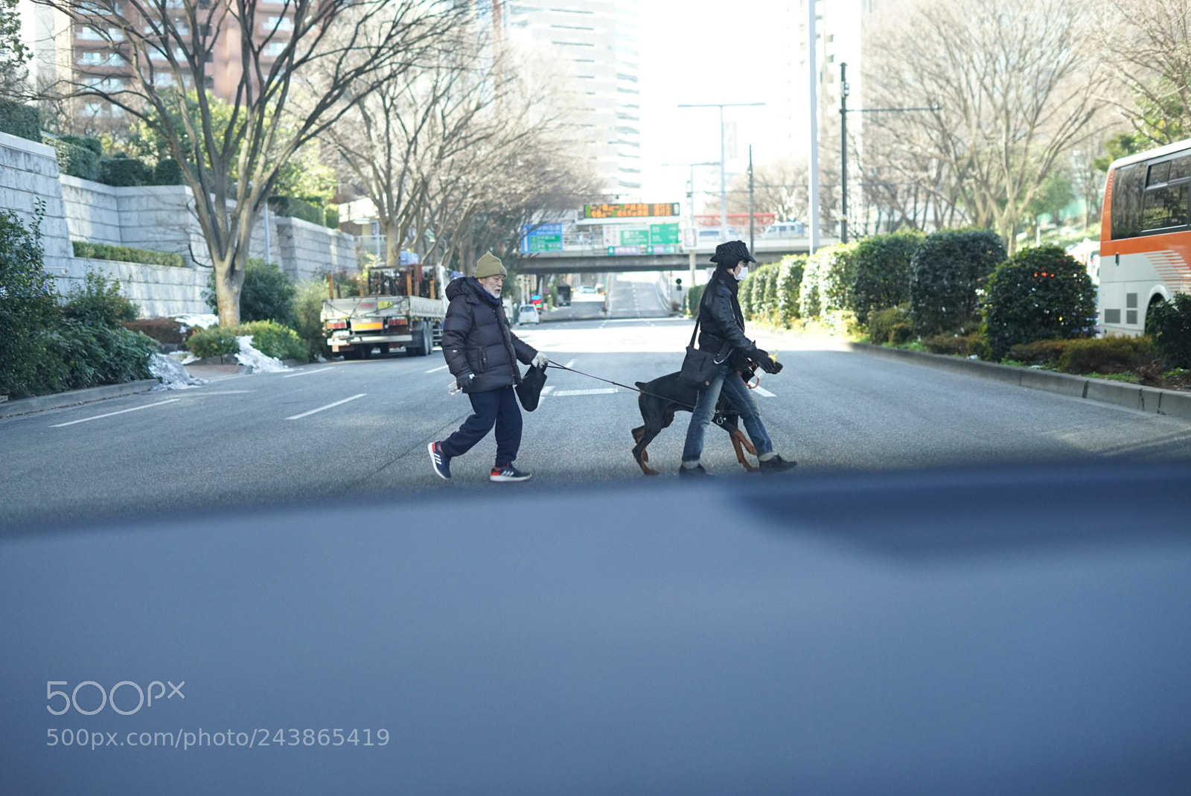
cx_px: 596
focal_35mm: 50
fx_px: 1655
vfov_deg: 27.0
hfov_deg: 39.6
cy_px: 398
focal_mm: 50
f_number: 2.8
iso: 2000
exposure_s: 1/1250
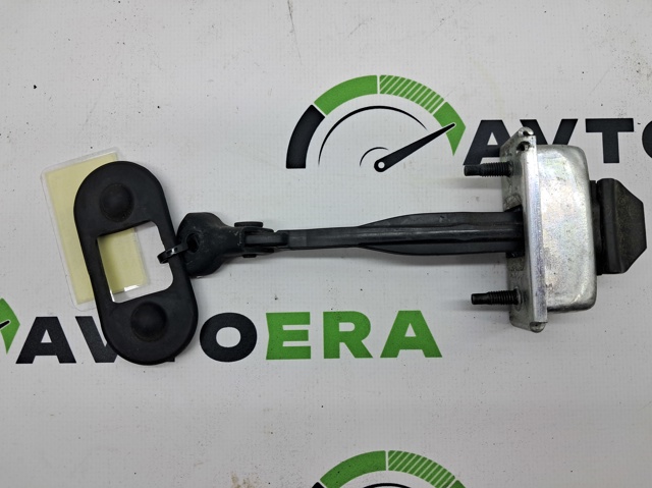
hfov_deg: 65.4
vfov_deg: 51.3
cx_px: 326
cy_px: 244
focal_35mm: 27
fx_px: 508
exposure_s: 1/100
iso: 50
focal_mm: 4
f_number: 1.8
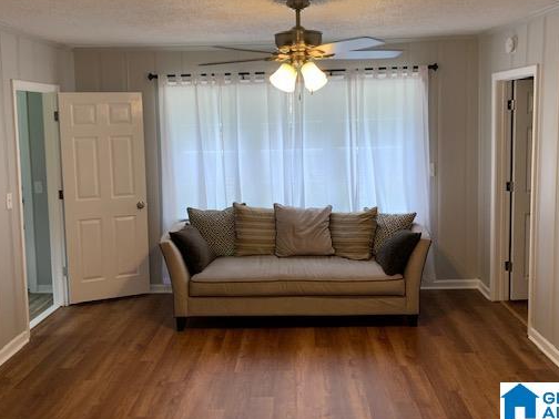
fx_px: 533
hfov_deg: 55.4
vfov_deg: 42.7
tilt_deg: -5.4
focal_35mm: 33
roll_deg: +1.6
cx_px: 278
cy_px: 167
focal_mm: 4.25
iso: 100
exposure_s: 1/119
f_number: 1.8
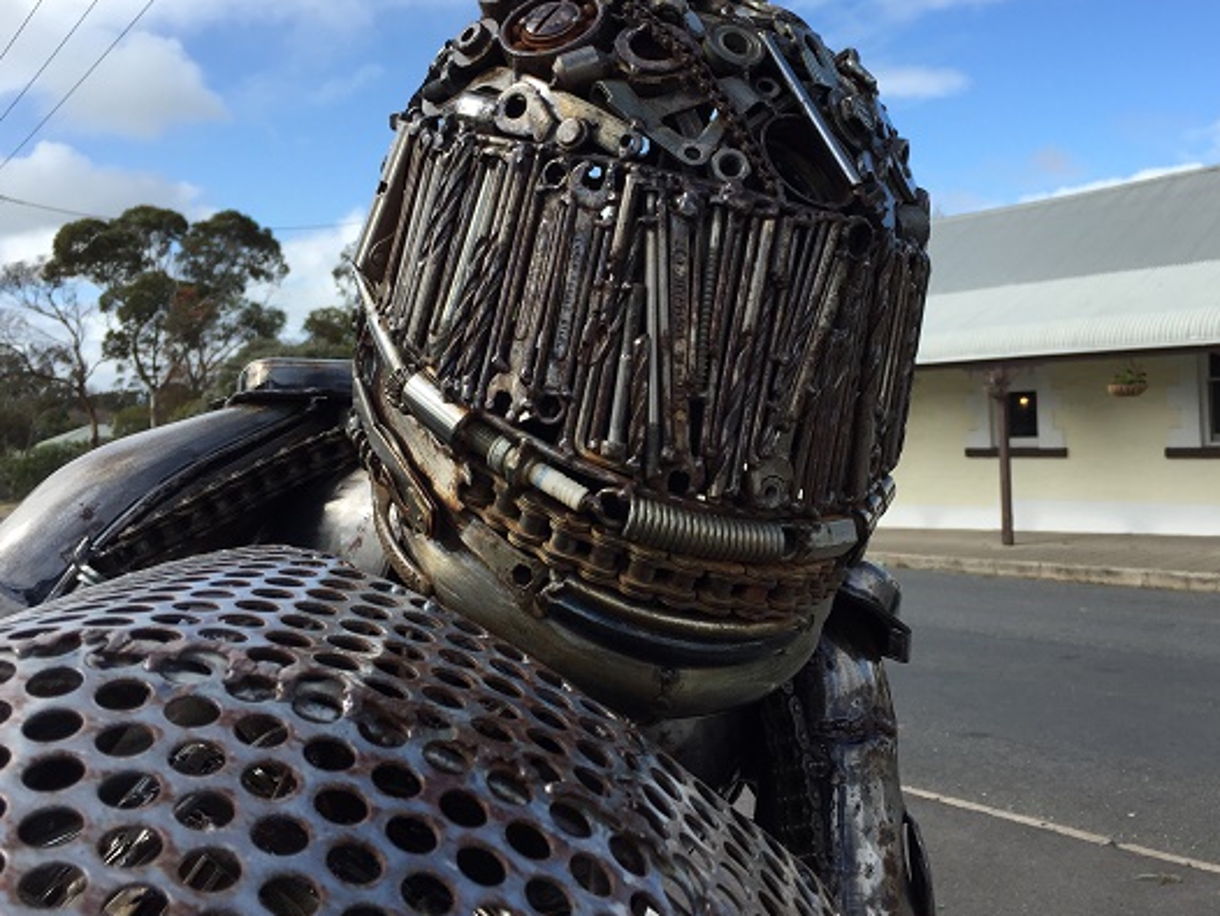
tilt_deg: +0.9
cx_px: 662
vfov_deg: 39.6
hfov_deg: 51.3
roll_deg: +1.7
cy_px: 397
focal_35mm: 36
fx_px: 1269
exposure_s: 1/1412
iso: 32
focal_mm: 4.15
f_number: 2.2
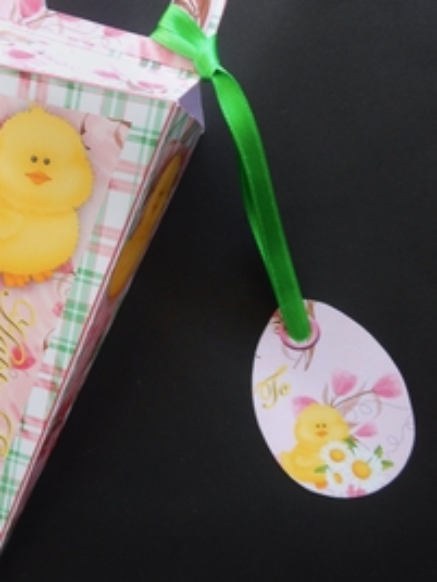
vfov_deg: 44.8
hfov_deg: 33.7
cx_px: 110
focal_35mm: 42
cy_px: 271
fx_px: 707
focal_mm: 4.5
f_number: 3.2
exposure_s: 1/30
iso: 125
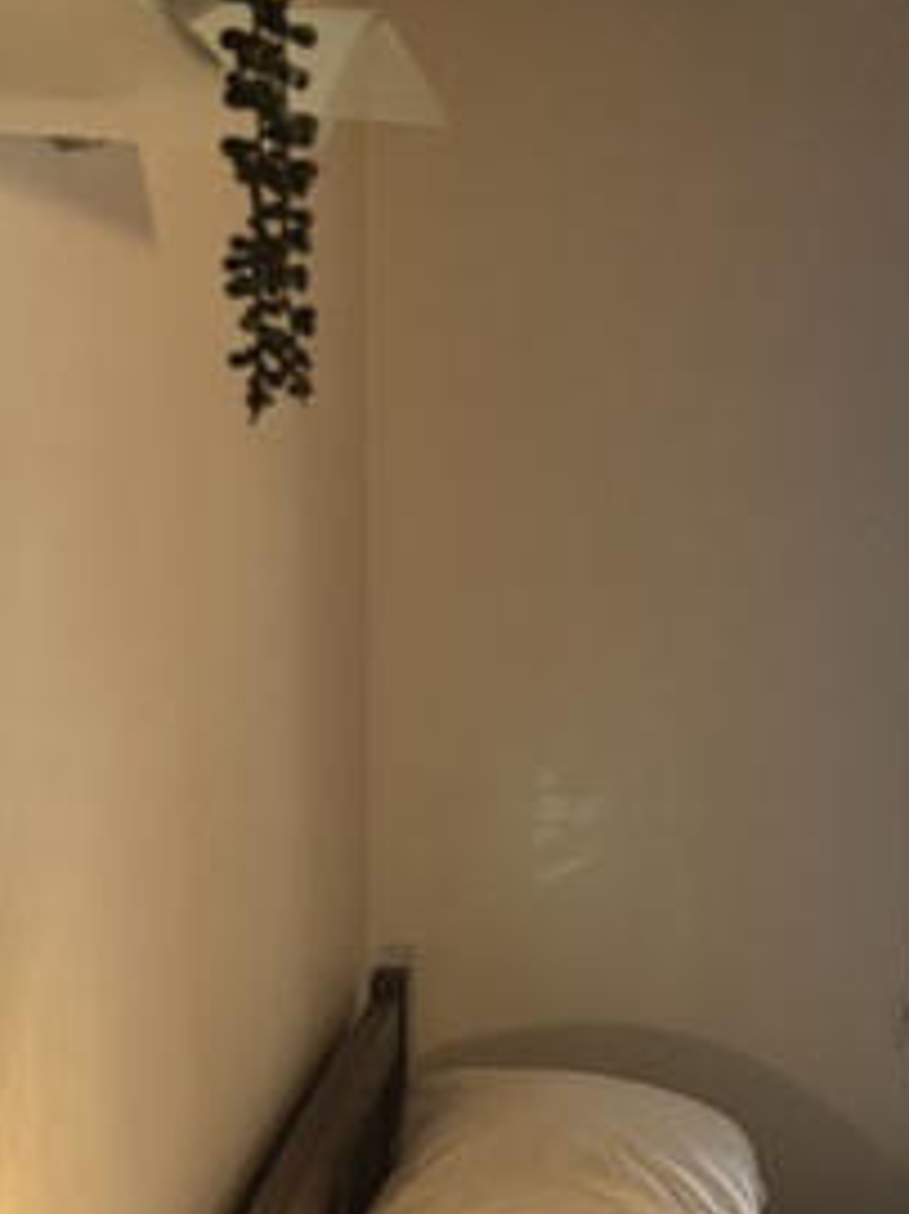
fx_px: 2243
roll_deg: -2.1
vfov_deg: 30.0
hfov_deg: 22.2
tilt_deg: -6.8
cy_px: 827
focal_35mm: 64
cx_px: 864
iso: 40
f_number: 1.5
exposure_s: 1/199
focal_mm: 5.7
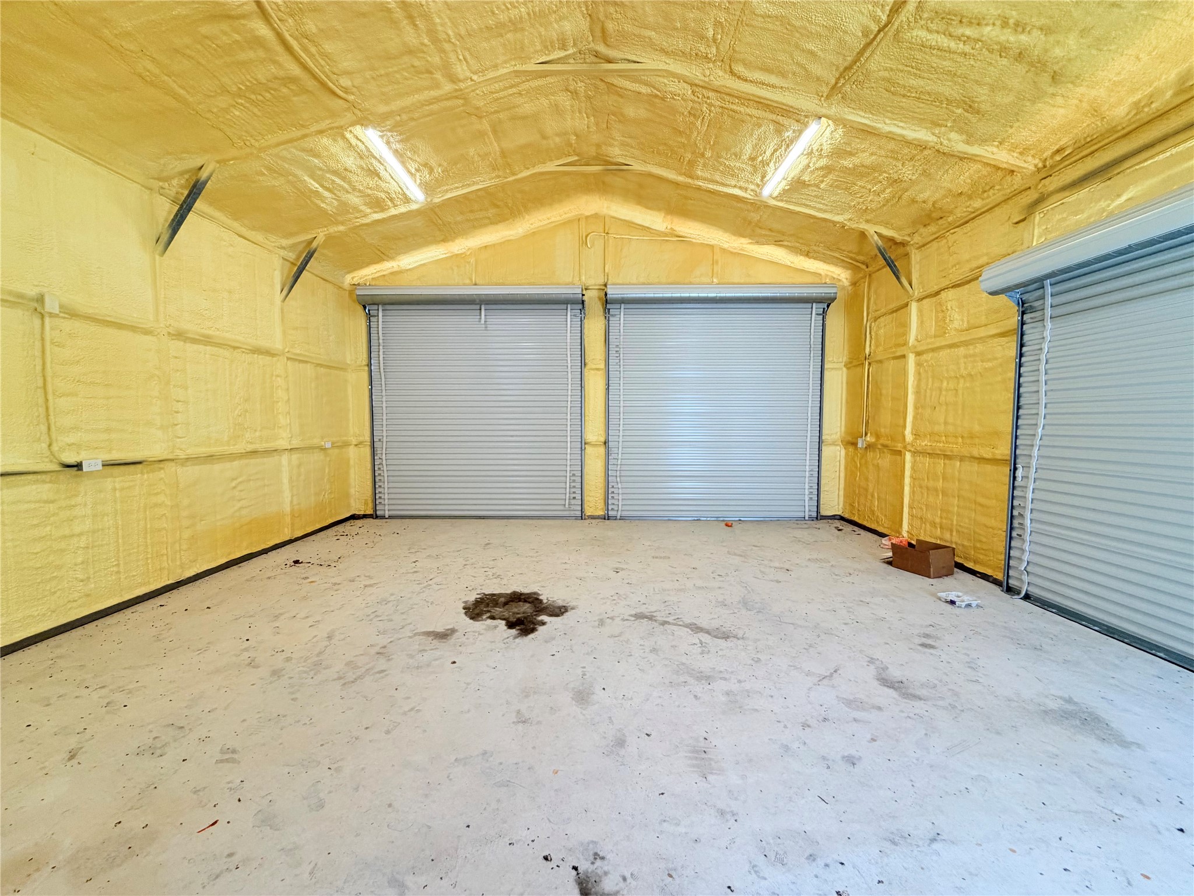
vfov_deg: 85.7
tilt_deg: -3.0
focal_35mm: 14
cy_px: 448
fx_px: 483
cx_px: 597
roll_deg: +0.6
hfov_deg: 102.1
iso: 160
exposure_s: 1/120
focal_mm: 2.22
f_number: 2.2
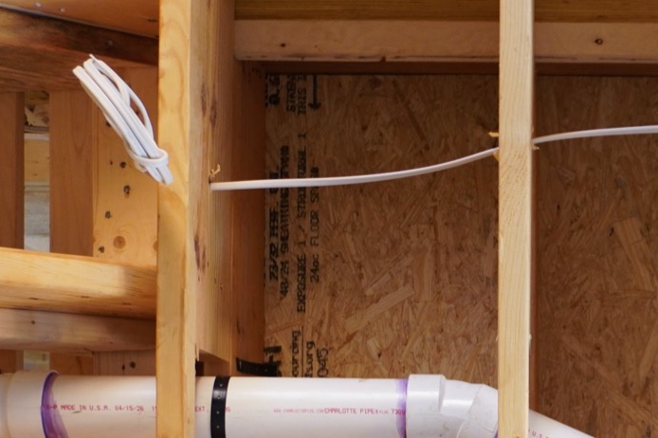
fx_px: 1516
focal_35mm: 83
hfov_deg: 23.7
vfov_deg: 15.9
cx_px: 615
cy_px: 500
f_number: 4.5
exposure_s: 1/80
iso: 800
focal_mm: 24
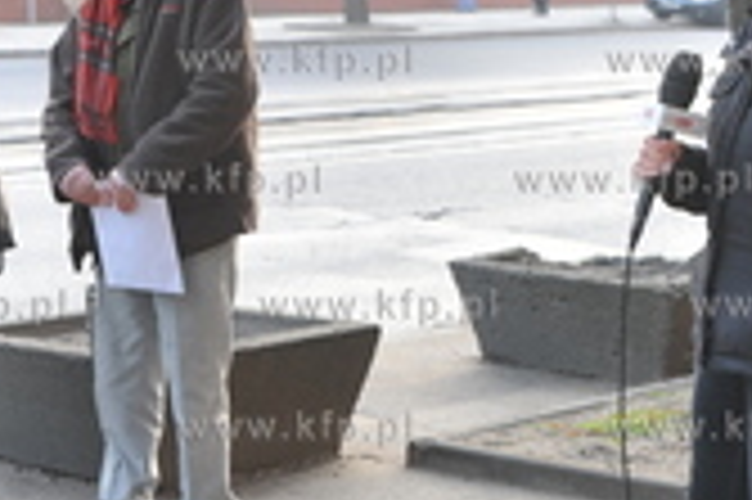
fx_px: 2003
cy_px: 365
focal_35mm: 96
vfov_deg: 14.2
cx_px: 108
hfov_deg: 20.9
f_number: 5.6
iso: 320
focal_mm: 40
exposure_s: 1/50
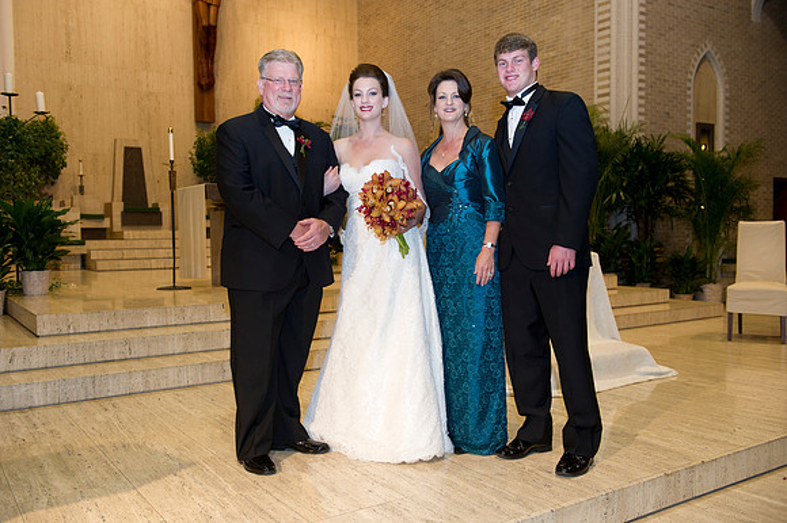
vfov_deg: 38.8
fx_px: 743
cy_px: 262
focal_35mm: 34
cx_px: 394
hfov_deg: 55.8
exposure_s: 1/60
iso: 800
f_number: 4.5
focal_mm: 34
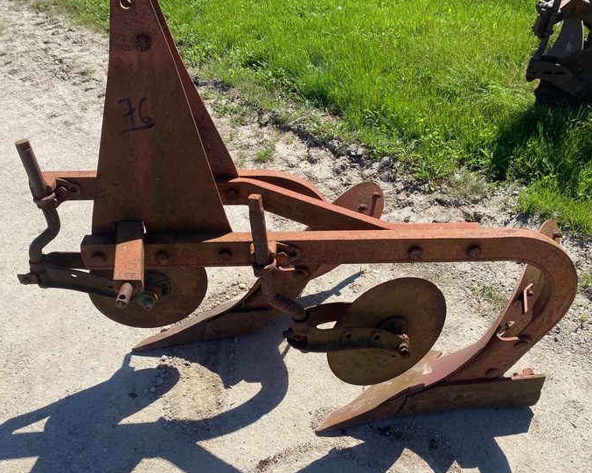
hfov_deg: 58.7
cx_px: 317
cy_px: 226
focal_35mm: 30
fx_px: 525
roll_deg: +1.5
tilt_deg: -37.6
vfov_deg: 48.5
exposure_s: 1/2028
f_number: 1.8
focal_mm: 4.25
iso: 32
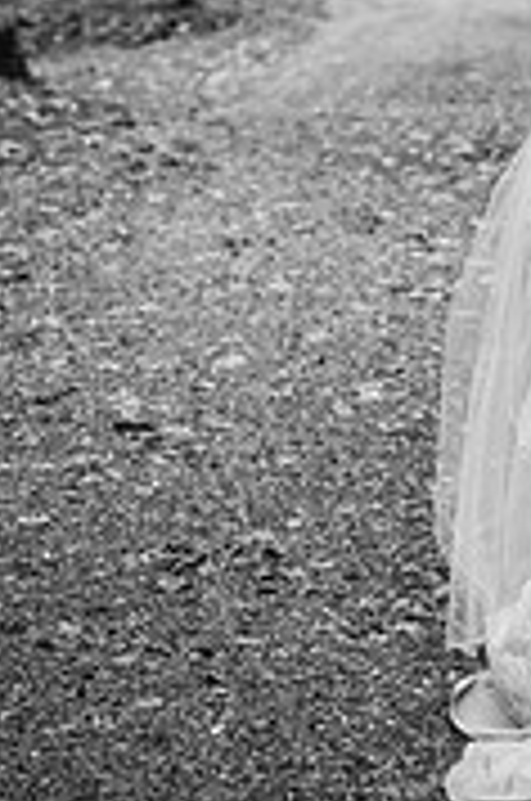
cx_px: 626
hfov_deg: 12.3
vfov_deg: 18.3
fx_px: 2421
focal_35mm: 109
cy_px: 9
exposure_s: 1/500
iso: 200
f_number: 3.2
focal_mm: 43
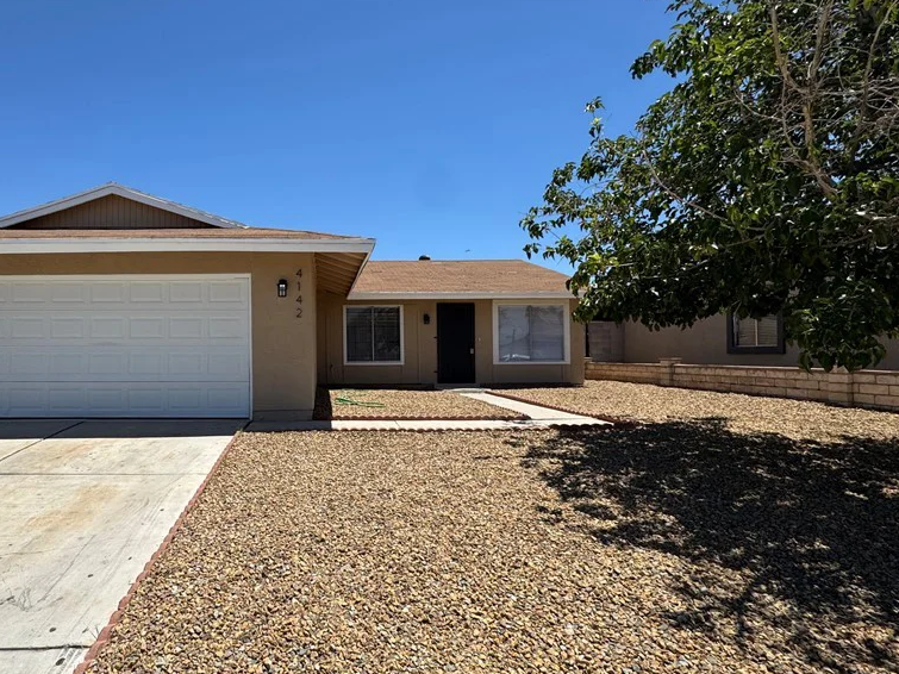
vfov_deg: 68.7
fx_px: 493
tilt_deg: +0.7
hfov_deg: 82.6
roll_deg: +0.0
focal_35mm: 19
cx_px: 321
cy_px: 344
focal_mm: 2.22
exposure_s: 1/2208
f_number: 2.2
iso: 50
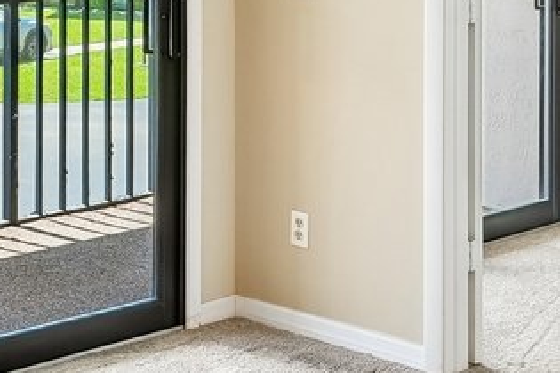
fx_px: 1618
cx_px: -121
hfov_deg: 18.6
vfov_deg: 12.6
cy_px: -163
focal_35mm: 104
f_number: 8
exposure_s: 1/13
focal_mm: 16
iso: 400
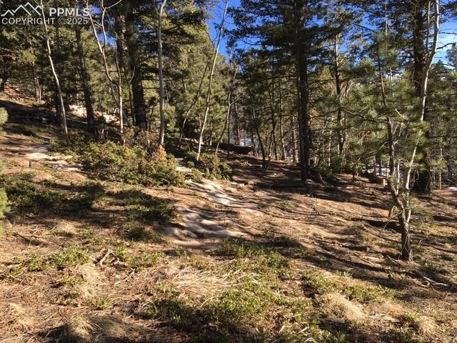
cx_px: 228
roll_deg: +2.3
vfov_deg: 48.2
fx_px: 383
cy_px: 172
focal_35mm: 29
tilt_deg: -4.6
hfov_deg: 61.7
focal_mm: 4.15
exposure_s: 1/509
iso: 25
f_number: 2.2
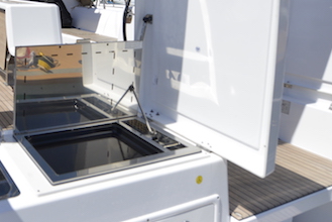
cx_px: 16
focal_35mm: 34
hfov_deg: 48.1
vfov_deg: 37.1
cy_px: 33
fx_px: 314
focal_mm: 14
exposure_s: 1/8000
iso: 640
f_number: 4.5
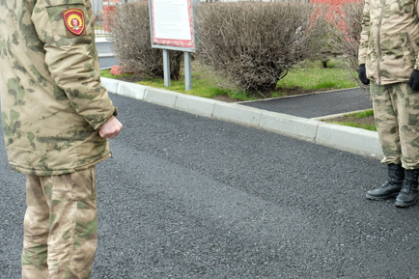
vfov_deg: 23.5
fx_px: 663
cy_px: 66
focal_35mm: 57
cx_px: 315
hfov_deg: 34.3
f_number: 5.6
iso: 800
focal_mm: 22.3
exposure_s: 1/200
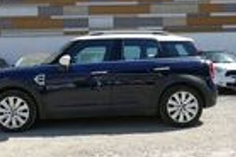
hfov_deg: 52.8
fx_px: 236
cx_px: 97
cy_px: 69
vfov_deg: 36.8
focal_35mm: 36
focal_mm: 9.12
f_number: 2.8
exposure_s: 1/1000
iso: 125
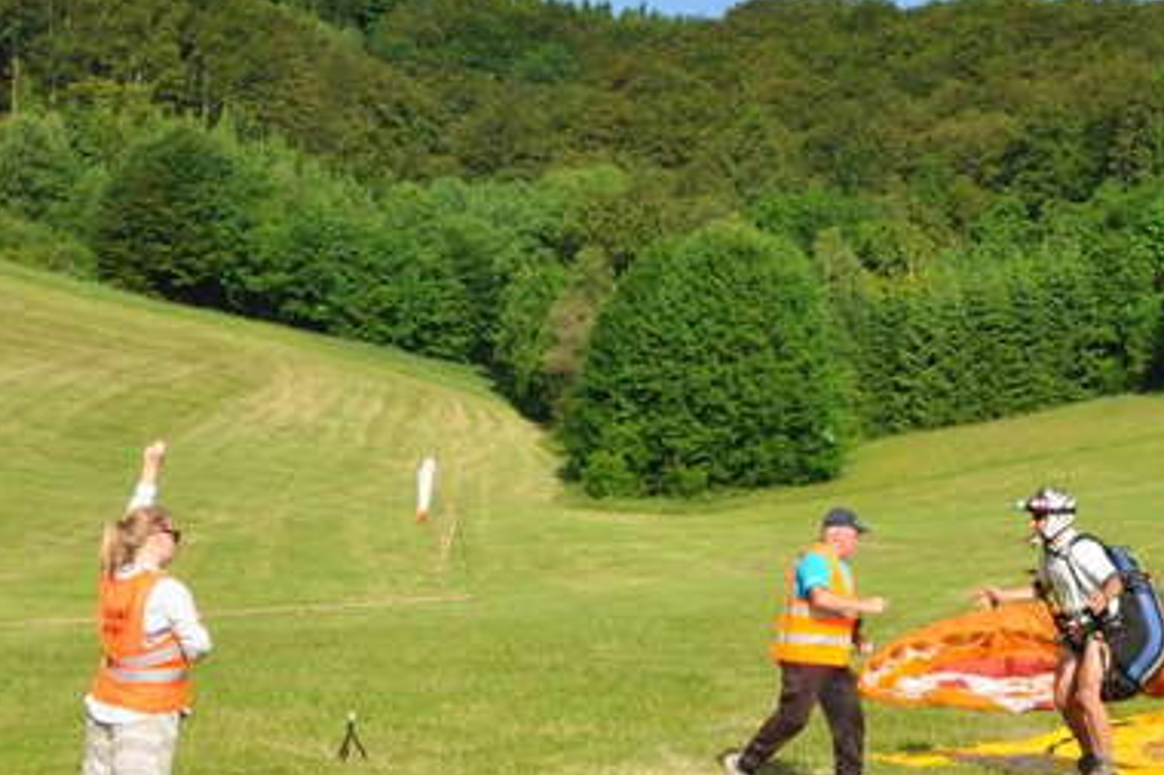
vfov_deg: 17.4
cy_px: 518
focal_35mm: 78
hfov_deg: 25.2
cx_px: 1041
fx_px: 2522
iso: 200
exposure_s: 1/160
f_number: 13
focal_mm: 25
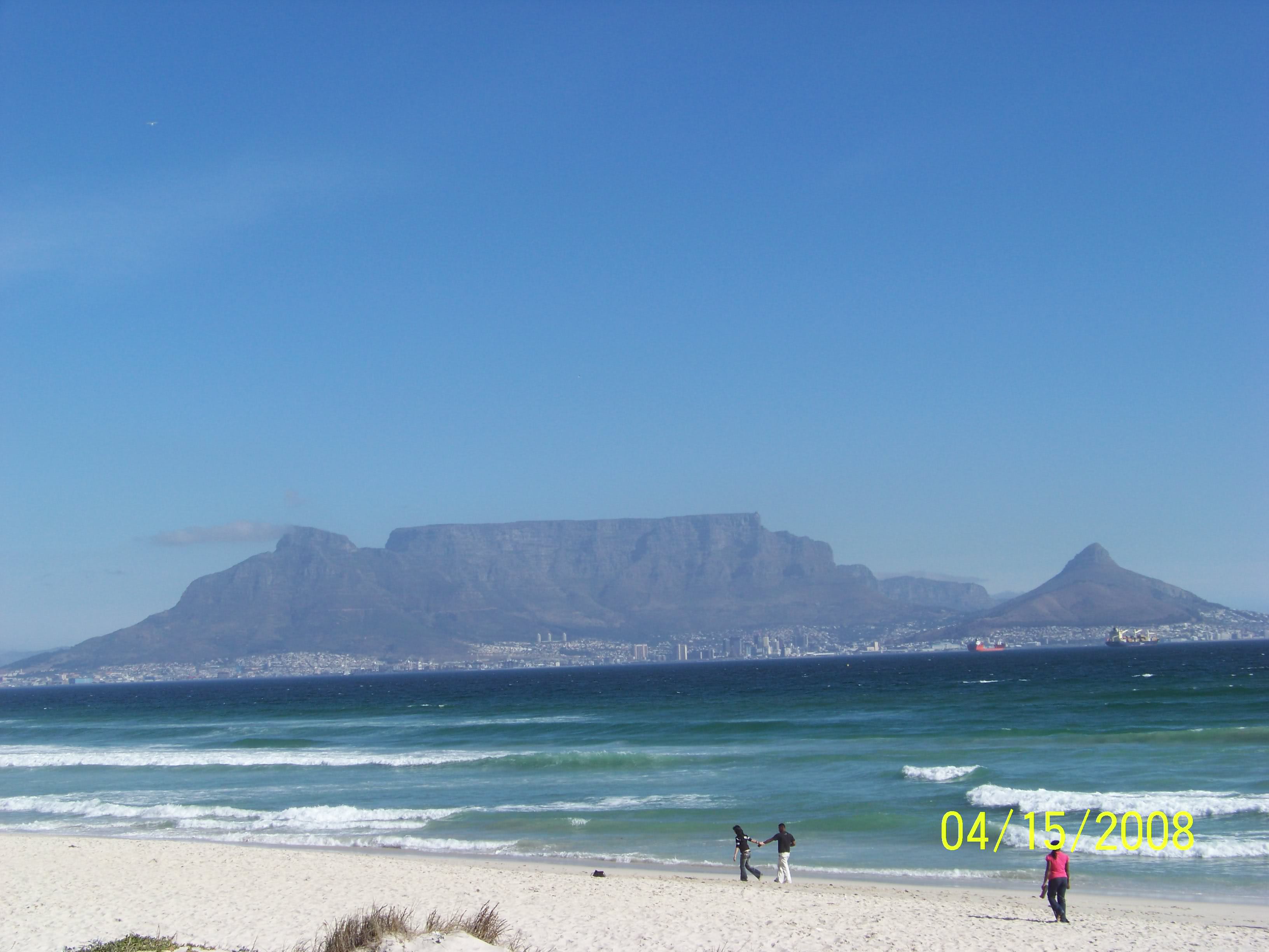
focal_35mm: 62
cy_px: 476
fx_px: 2273
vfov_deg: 23.7
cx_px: 634
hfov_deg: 31.2
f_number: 4.5
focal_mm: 10.5
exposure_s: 1/800
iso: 72
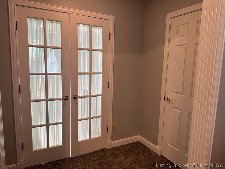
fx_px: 156
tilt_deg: -8.0
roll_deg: -1.5
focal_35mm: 24
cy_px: 84
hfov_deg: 71.6
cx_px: 112
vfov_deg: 56.8
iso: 125
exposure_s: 1/60
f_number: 1.78
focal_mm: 6.76
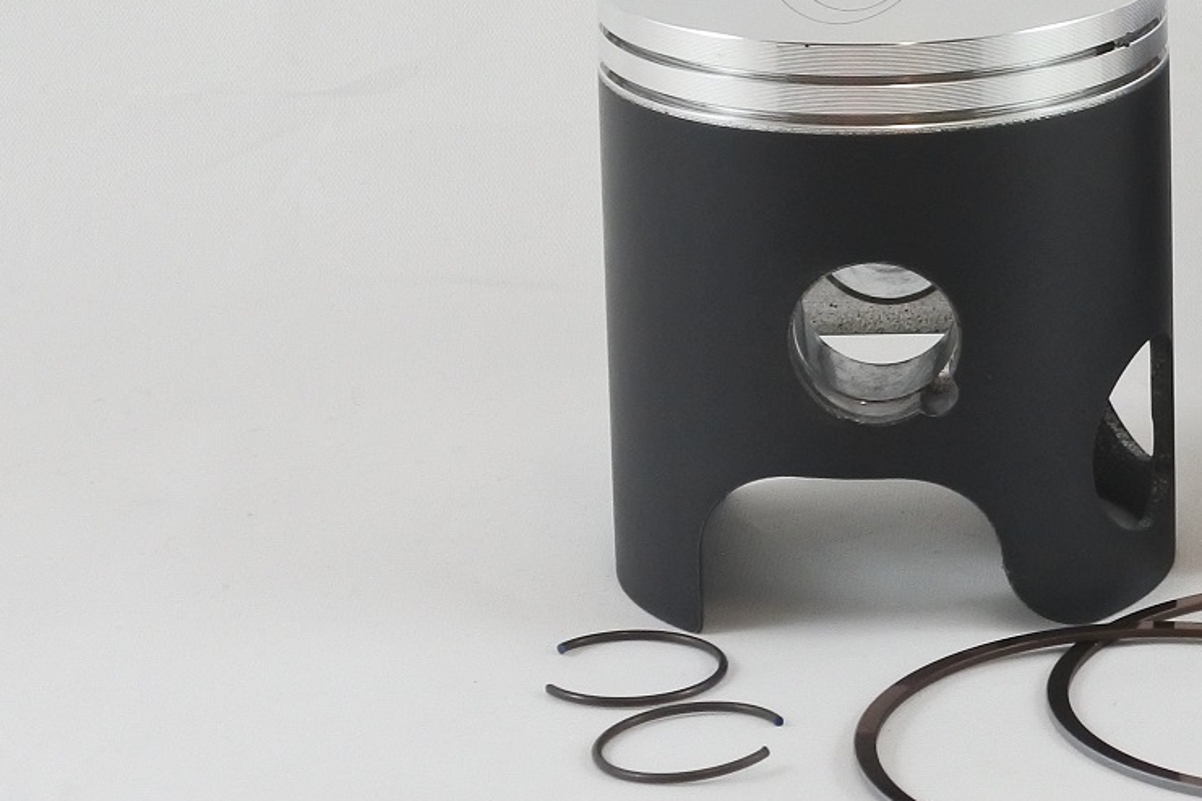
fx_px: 3138
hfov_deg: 20.9
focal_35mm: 94
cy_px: 283
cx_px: 1224
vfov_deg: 14.5
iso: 400
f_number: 4.5
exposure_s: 1/160
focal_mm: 16.1
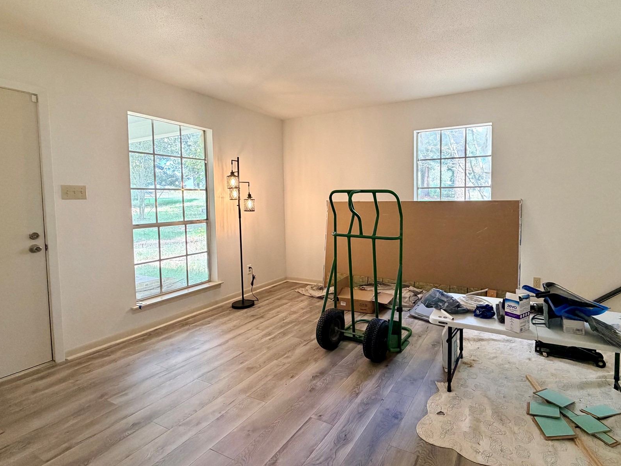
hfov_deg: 86.9
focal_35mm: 18
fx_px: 323
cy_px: 216
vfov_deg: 71.5
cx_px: 365
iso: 160
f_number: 2.2
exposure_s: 1/60
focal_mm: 2.22
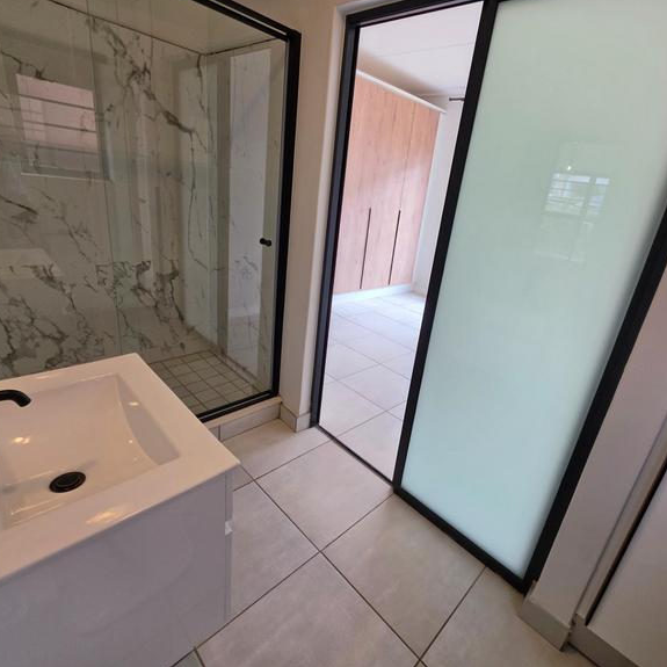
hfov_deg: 87.0
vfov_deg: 87.4
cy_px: 321
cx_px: 374
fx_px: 349
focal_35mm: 16
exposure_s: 1/100
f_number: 1.9
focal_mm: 2.2
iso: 80
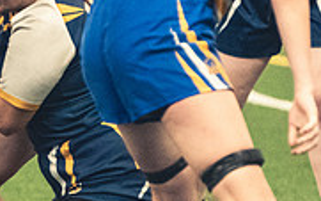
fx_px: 7495
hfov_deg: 2.5
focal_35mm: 857
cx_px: 25
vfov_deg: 1.5
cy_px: 82
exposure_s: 1/500
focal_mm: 175
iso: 12800
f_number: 2.8
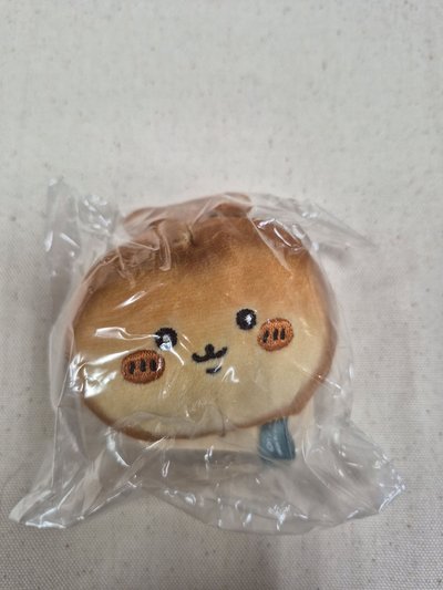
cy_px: 295
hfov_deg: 58.9
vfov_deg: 73.9
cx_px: 222
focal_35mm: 23
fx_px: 392
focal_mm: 5.4
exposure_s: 1/120
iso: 160
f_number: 1.8
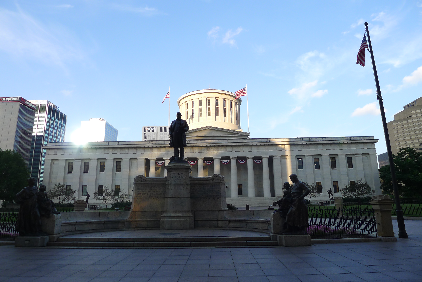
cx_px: 211
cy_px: 141
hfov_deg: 73.7
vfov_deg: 53.2
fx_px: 281
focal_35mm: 24
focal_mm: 5.1
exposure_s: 1/400
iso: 80
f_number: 2.8
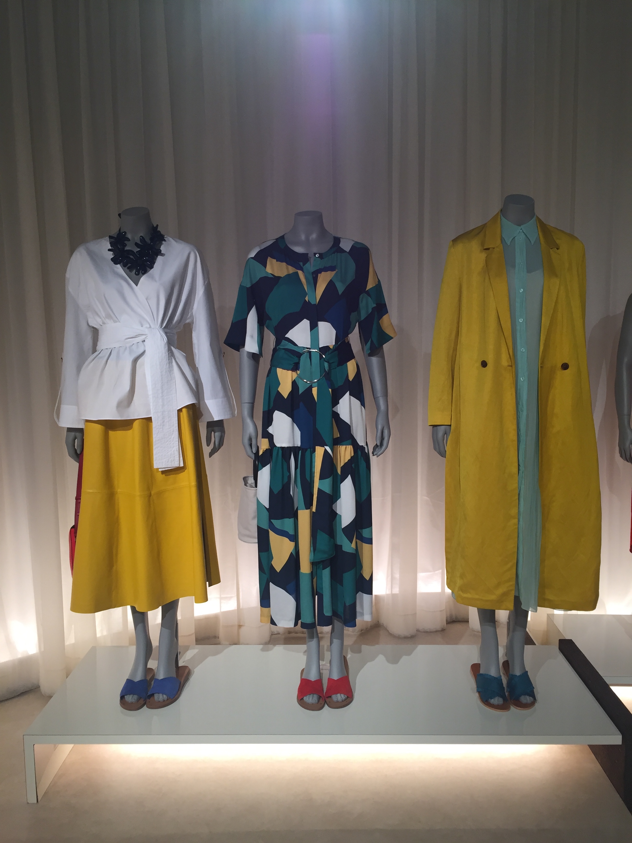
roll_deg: +0.4
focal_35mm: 29
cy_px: 422
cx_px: 316
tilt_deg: -5.6
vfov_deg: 61.7
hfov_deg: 48.2
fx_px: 706
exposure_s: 1/33
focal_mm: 4.15
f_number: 2.2
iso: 32
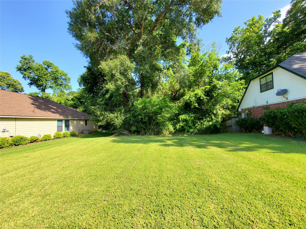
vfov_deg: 89.9
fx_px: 115
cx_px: 153
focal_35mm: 13
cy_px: 114
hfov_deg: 106.2
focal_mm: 1.8
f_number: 2.2
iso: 50
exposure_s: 1/385
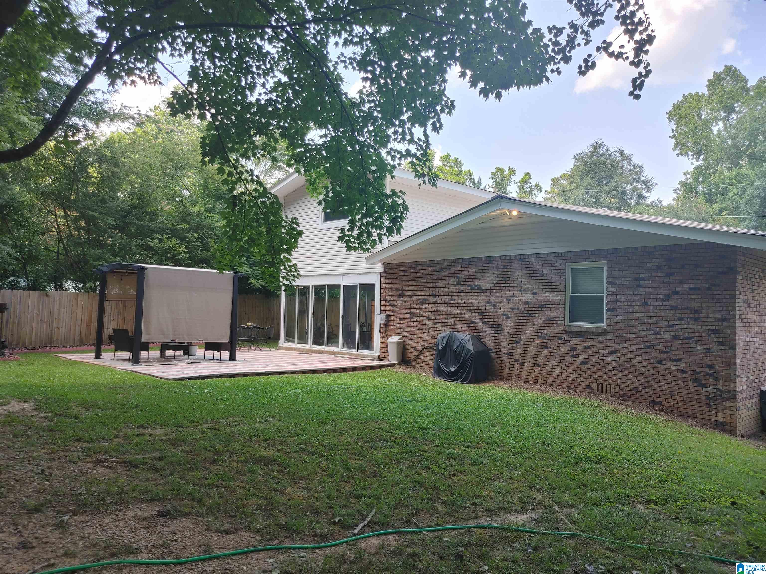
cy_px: 287
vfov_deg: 53.1
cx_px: 383
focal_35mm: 26
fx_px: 575
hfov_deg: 67.3
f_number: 1.8
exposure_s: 1/200
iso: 50
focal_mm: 5.58
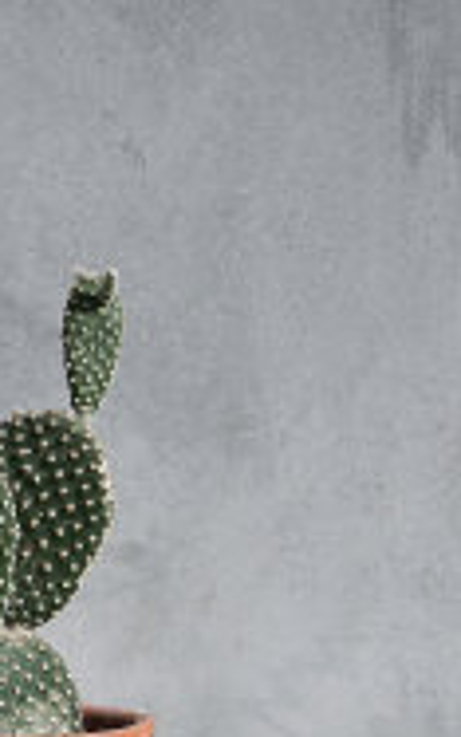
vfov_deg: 13.1
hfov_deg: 7.9
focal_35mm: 160
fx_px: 3214
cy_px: 422
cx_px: -406
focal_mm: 32
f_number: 4.5
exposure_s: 1/200
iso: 320
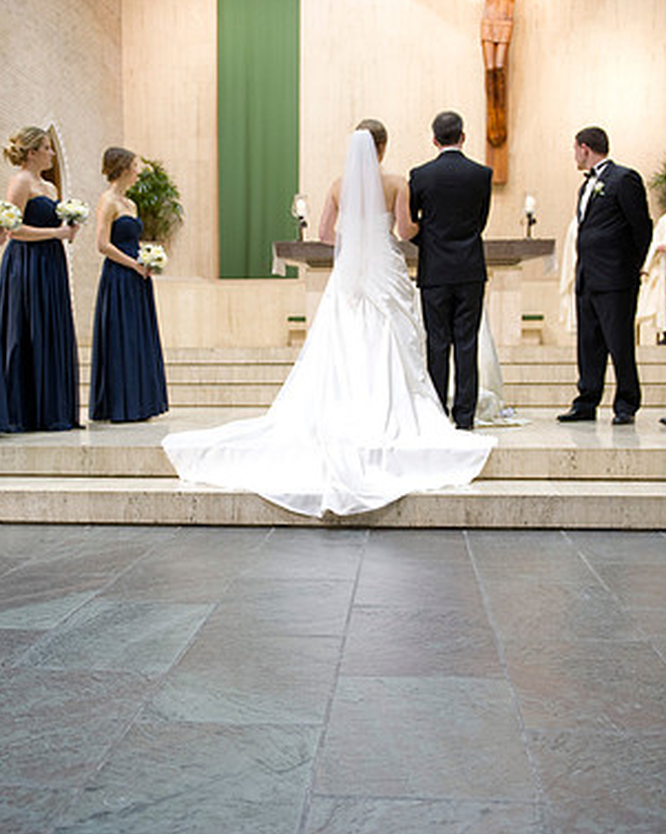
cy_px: 420
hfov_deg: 38.2
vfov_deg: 46.9
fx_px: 962
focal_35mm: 39
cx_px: 334
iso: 1250
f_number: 2.8
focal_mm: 27
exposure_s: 1/50
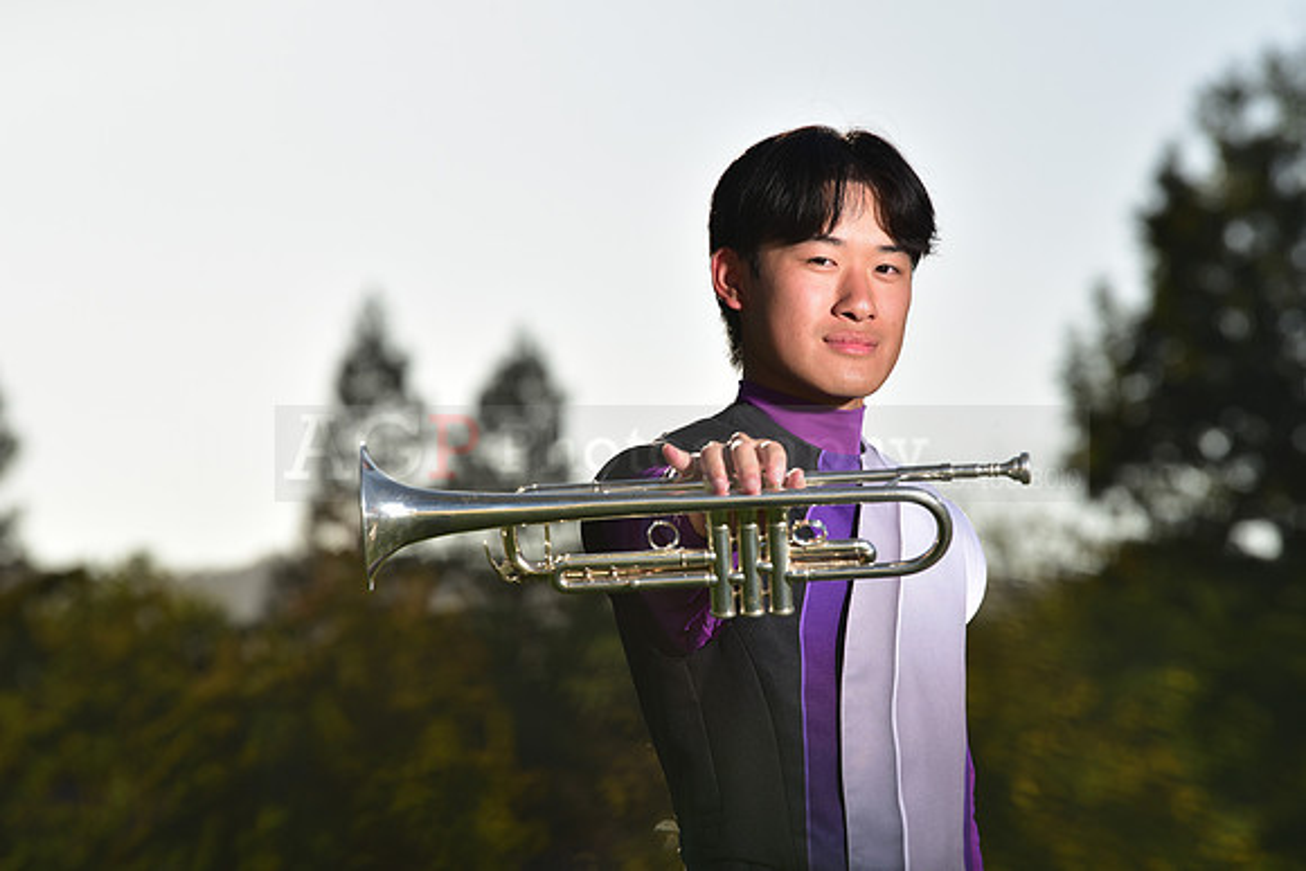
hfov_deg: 10.3
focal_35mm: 200
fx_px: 7257
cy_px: 436
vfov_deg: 6.9
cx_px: 653
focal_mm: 200
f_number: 7.1
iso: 64
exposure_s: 1/250
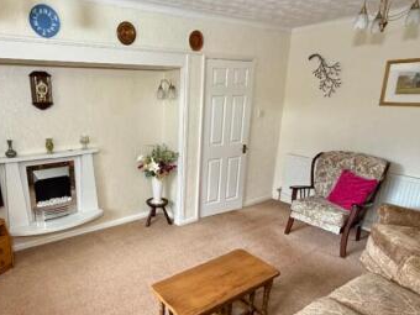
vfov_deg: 56.7
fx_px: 291
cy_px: 170
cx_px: 148
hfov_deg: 70.0
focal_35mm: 24
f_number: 2.2
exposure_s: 1/121
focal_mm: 2.22
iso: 250
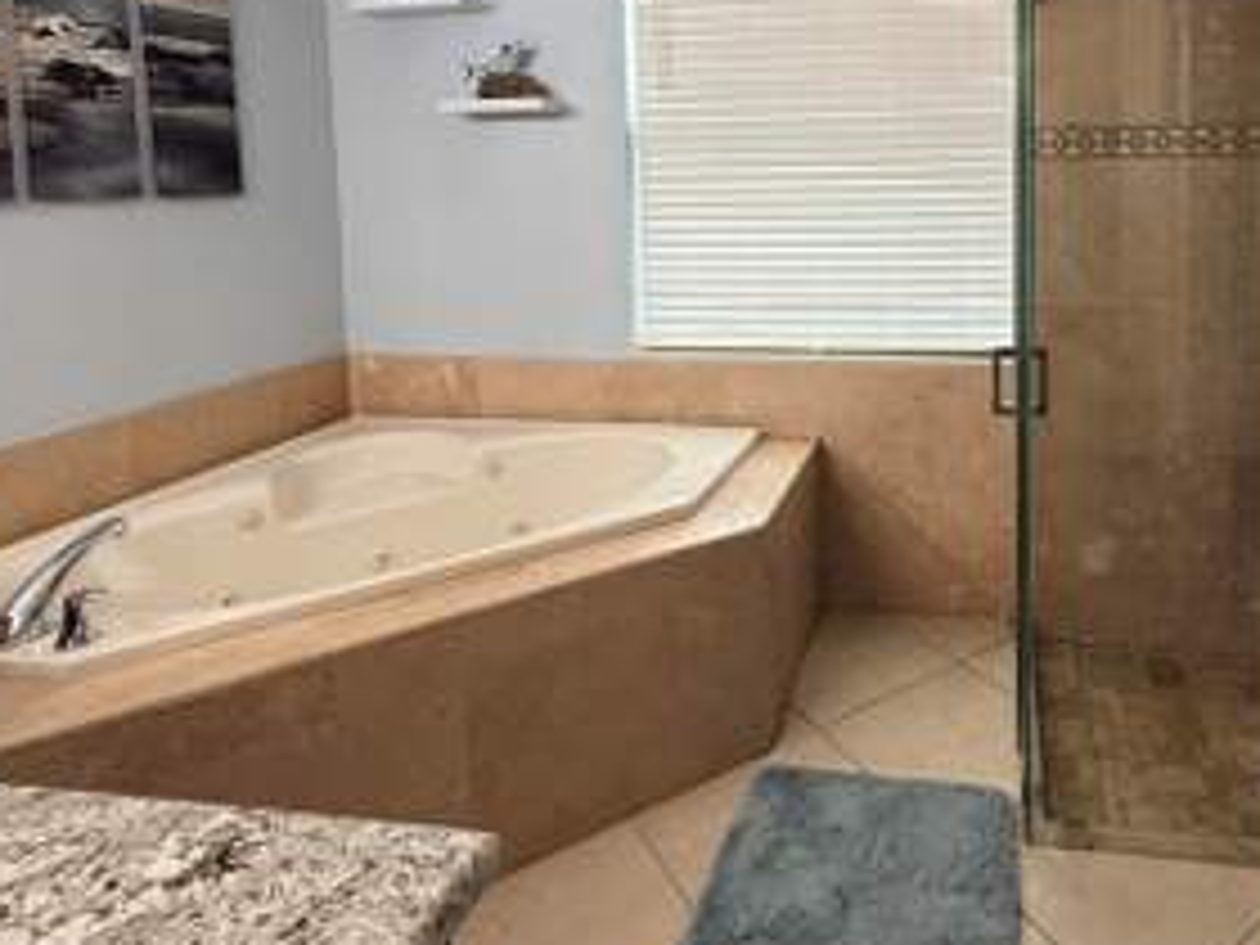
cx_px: 878
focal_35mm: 24
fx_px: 874
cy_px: 238
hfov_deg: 68.8
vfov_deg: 54.2
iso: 125
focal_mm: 2.22
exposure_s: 1/120
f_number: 2.2
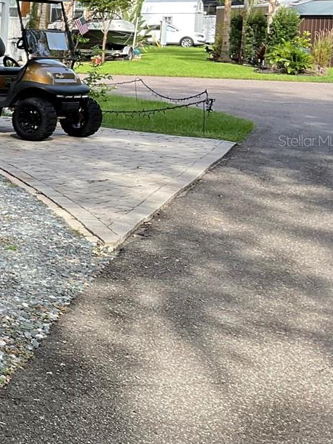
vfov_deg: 25.5
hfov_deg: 16.7
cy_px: 140
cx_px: -235
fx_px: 975
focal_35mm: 76
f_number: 1.8
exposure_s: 1/135
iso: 16
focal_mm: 3
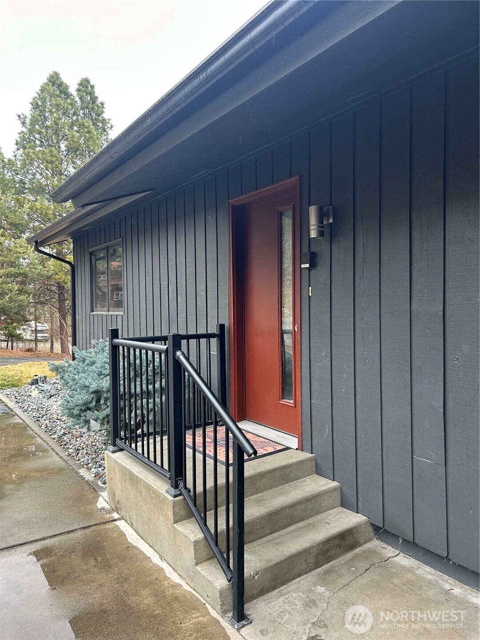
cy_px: 320
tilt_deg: +0.4
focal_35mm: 26
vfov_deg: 67.3
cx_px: 240
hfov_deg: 53.1
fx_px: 481
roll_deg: +0.8
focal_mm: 5.7
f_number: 1.5
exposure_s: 1/121
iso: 64
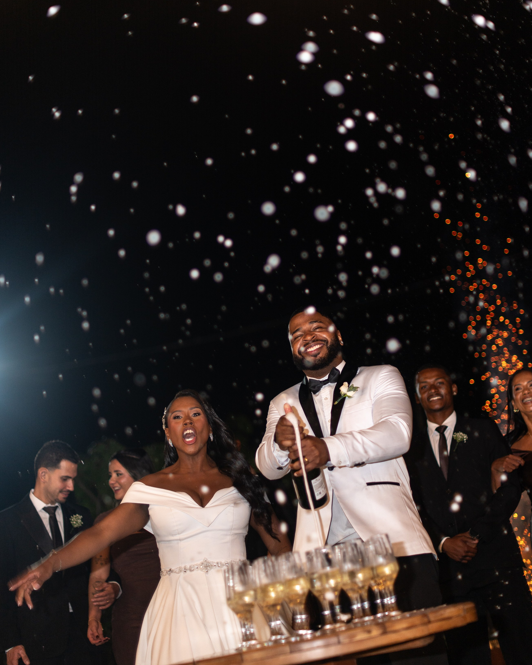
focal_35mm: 59
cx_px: 278
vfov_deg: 32.0
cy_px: 321
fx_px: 1161
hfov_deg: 25.8
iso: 640
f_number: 1.4
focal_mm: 50
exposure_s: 1/200
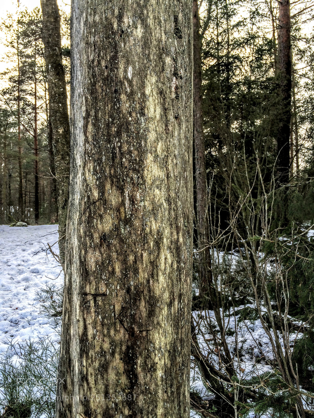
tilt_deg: +2.0
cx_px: 157
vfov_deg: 61.7
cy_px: 209
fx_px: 351
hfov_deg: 48.2
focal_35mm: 29
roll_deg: +0.1
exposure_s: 1/100
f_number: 2.2
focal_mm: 4.15
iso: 50
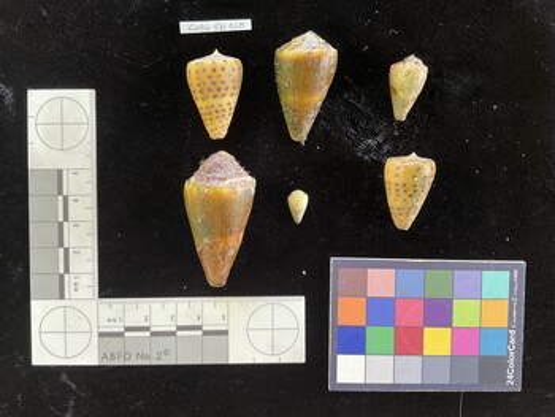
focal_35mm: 29
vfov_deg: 48.3
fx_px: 465
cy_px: 208
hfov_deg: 61.6
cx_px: 278
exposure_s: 1/50
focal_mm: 3
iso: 100
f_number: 1.8
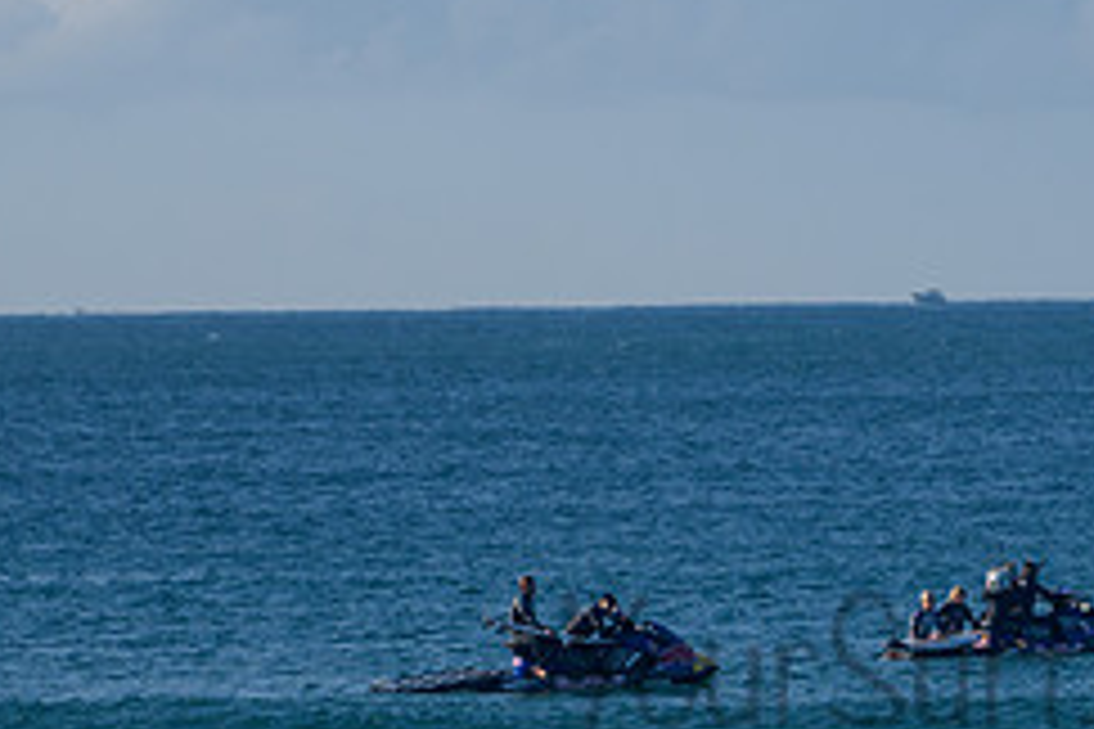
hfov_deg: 3.9
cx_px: 1026
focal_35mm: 526
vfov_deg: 2.6
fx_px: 15983
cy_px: 623
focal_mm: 220
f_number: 5.6
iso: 200
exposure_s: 1/2000
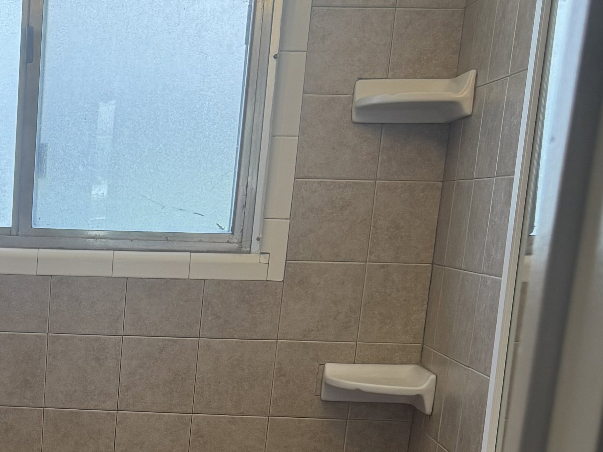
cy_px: 611
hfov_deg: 23.7
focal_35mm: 77
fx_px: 1341
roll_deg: -1.5
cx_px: -67
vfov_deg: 17.7
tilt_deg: -16.8
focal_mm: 6.76
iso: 125
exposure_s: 1/120
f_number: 1.78
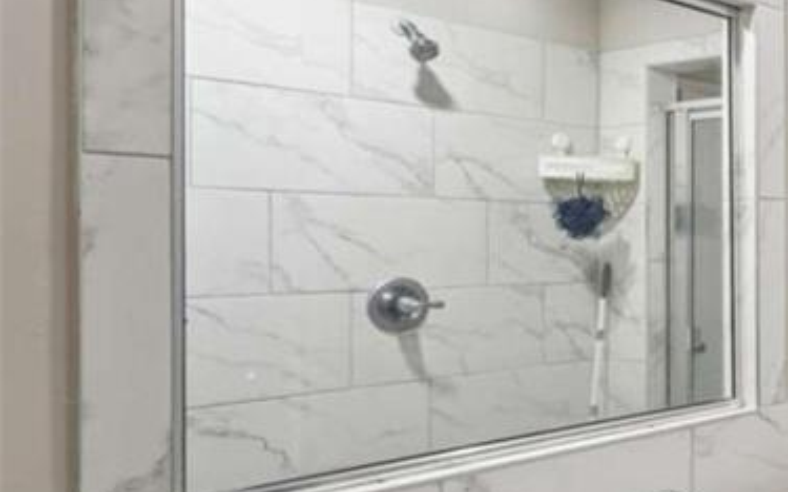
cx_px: 1074
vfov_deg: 32.7
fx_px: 837
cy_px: 263
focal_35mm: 39
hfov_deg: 33.2
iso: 320
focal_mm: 14
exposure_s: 1/10
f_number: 8
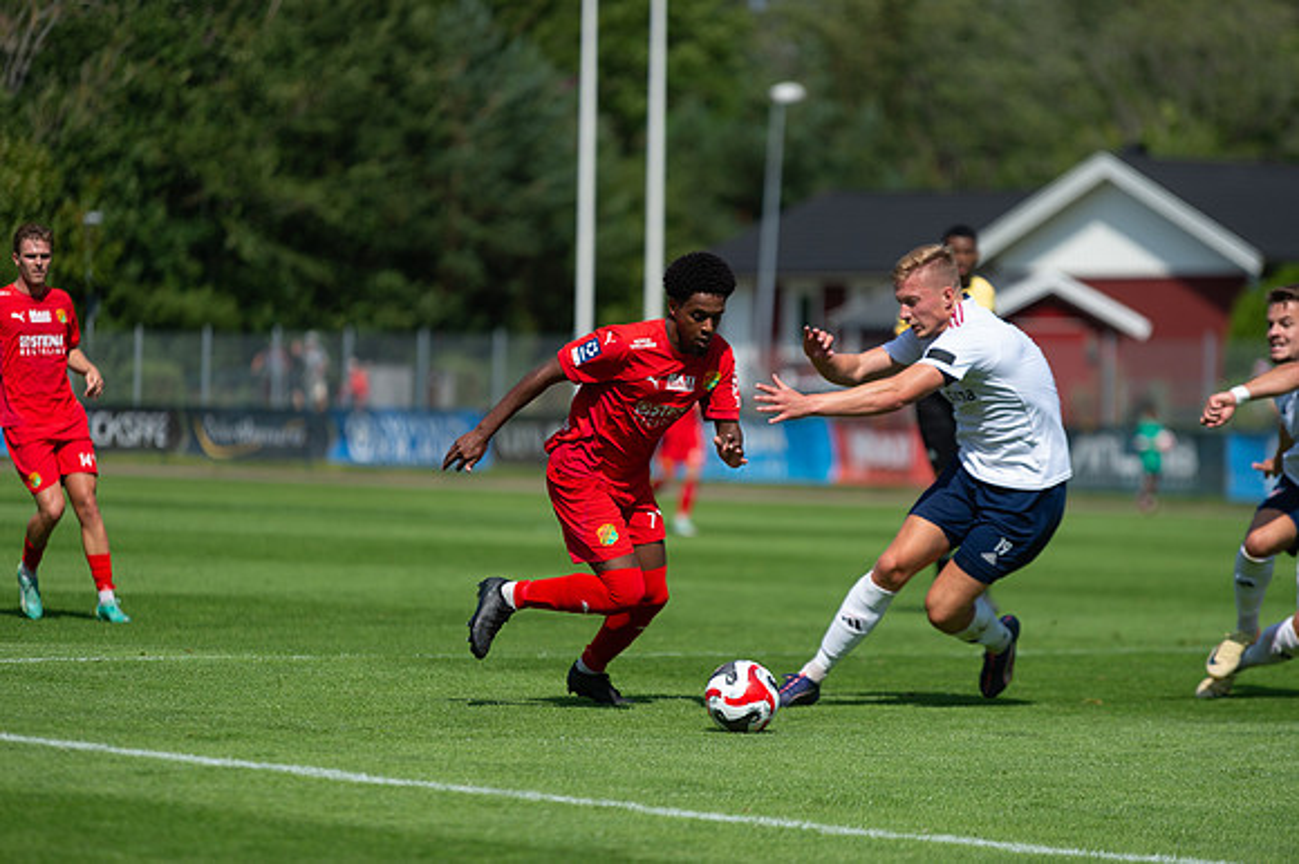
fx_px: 7212
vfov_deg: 6.9
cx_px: 650
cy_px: 432
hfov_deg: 10.3
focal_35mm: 200
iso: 180
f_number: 3.2
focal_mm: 200
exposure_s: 1/2500
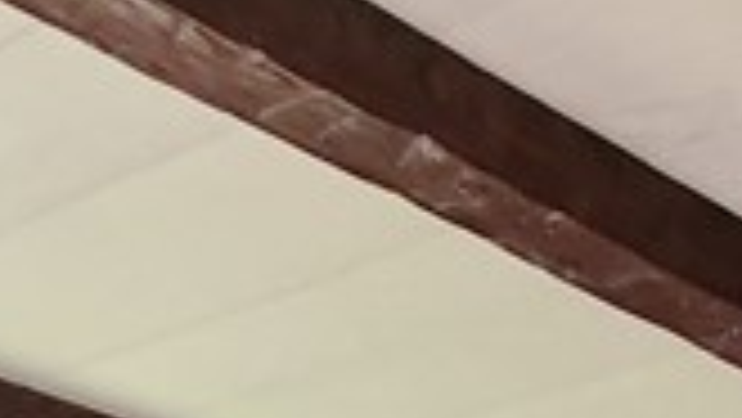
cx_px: 1605
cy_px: 1317
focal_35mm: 88
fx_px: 1732
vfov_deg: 9.8
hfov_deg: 16.3
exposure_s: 1/30
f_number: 2.2
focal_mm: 2.2
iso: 400
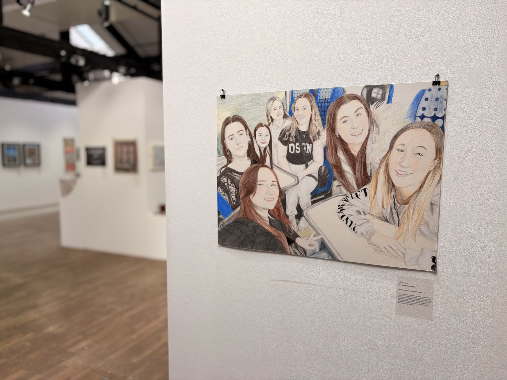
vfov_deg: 53.1
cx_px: 254
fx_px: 381
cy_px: 190
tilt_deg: -5.8
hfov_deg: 67.3
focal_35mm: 26
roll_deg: +0.0
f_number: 1.6
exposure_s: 1/100
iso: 32
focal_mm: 5.96
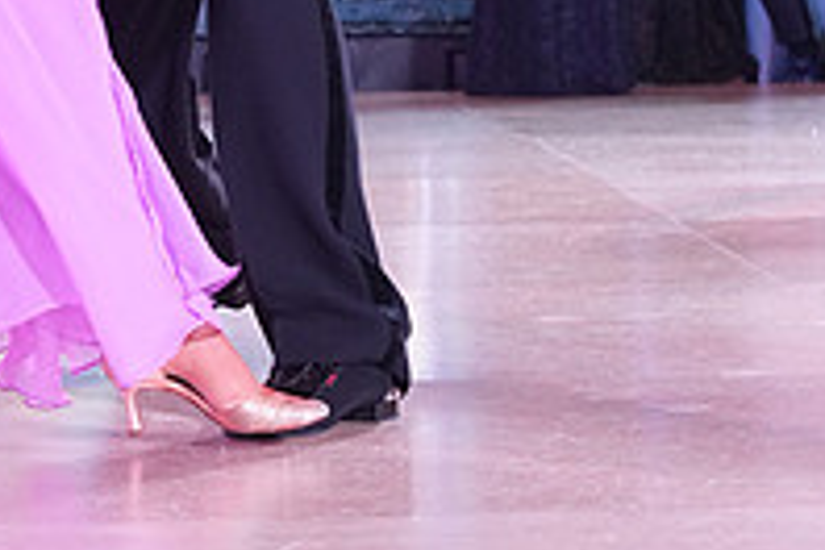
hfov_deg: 10.0
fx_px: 4698
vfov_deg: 6.6
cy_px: -338
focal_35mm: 205
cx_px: 48
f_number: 5.6
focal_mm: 70
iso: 2500
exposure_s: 1/250
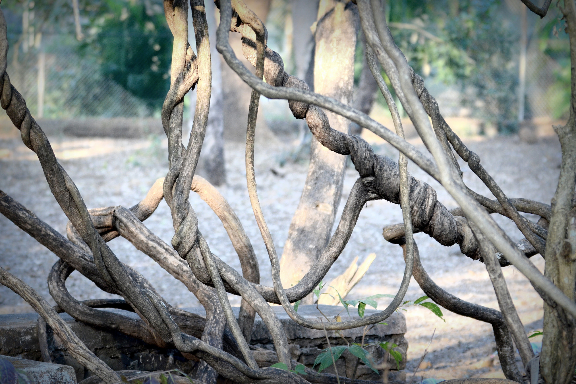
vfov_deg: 6.1
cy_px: 192
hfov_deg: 9.1
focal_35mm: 227
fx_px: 3631
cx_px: 289
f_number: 5
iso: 720
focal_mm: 150
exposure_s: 1/250
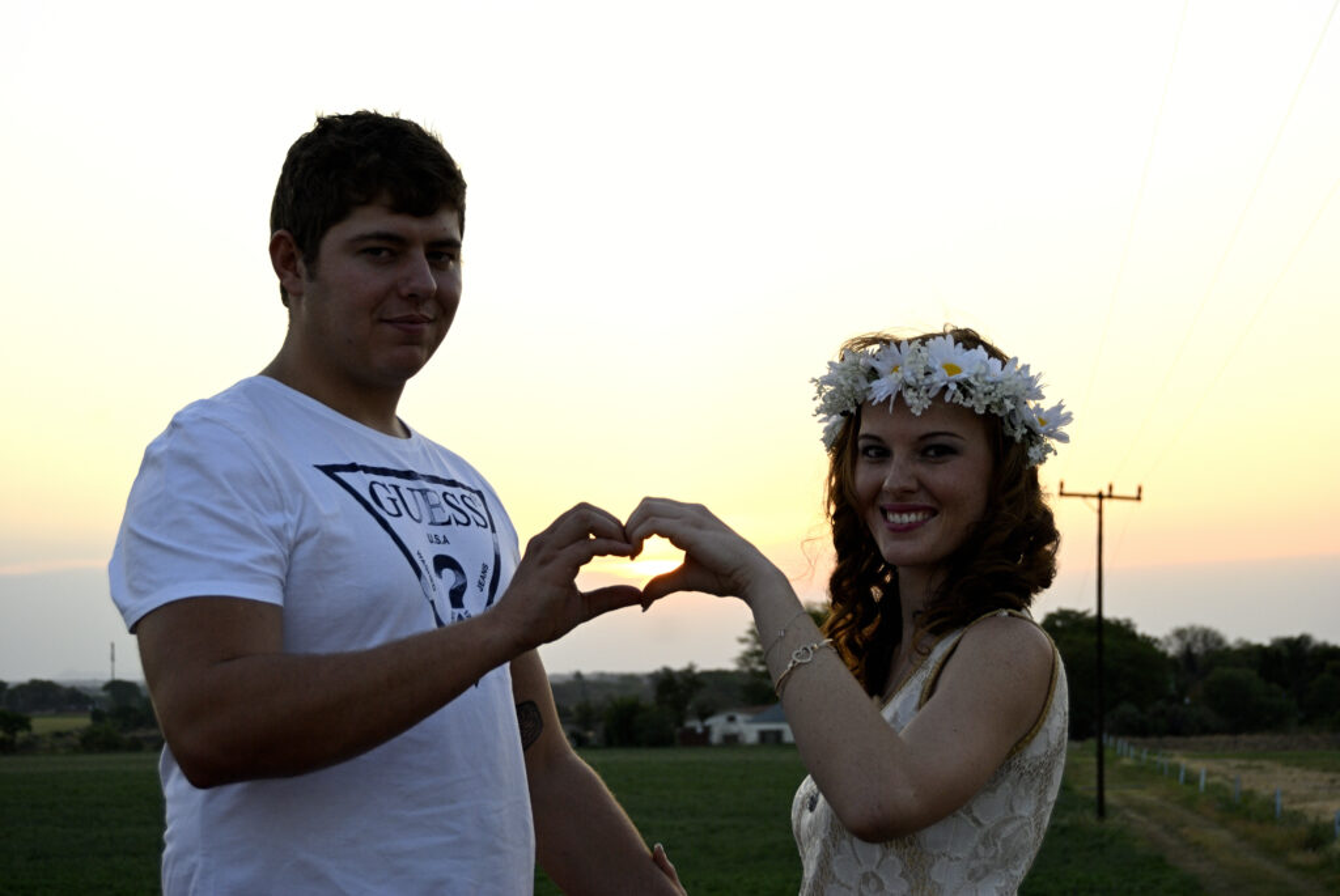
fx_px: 2347
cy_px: 448
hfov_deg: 31.9
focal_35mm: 63
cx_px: 670
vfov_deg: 21.6
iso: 100
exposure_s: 1/125
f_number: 5.6
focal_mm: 42
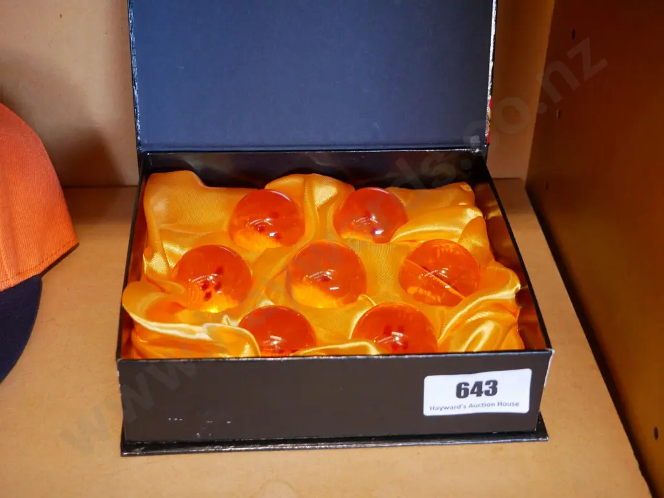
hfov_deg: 38.2
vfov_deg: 29.1
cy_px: 249
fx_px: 959
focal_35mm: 50
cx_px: 332
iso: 1600
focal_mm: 25
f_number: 4.5
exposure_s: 1/60
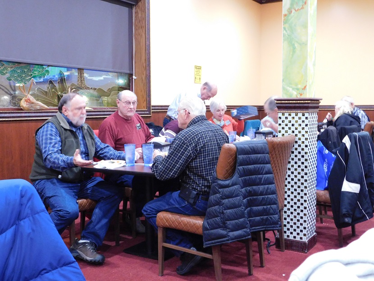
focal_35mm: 40
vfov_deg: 36.0
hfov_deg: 46.8
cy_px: 140
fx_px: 432
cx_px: 187
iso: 800
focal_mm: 7.1
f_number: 3.6
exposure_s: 1/6
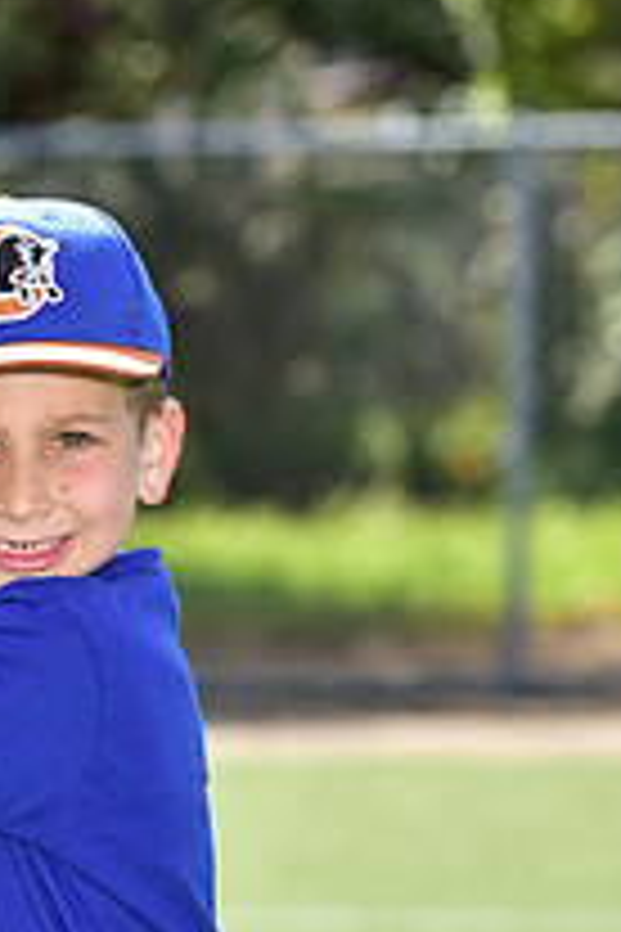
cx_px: -20
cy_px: 1018
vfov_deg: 5.4
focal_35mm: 379
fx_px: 9806
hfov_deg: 3.6
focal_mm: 135
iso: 100
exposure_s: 1/250
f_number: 5.6
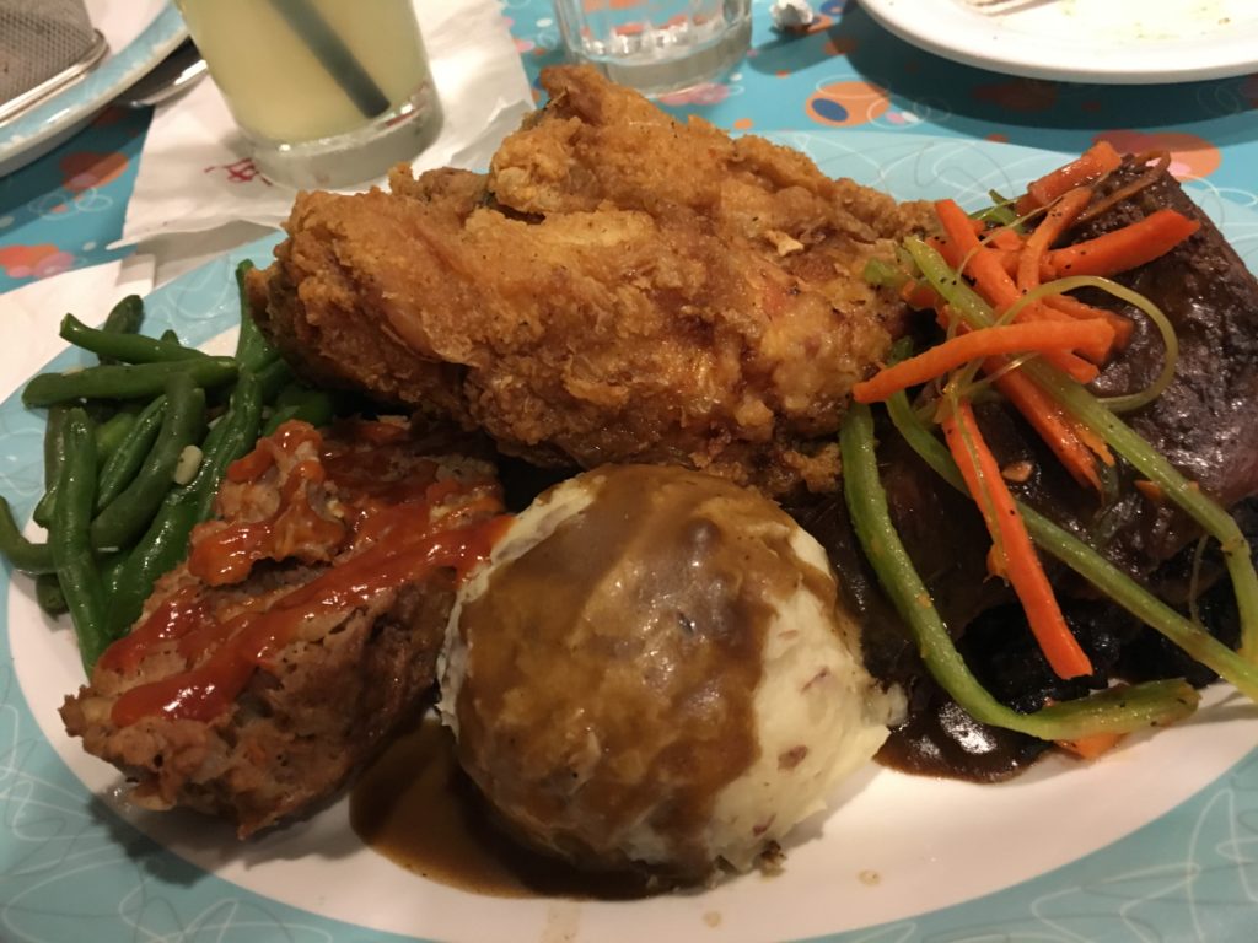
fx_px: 1054
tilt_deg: -47.0
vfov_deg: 48.2
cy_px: 472
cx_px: 629
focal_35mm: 29
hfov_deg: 61.7
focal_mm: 4.15
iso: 400
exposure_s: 1/15
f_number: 2.2
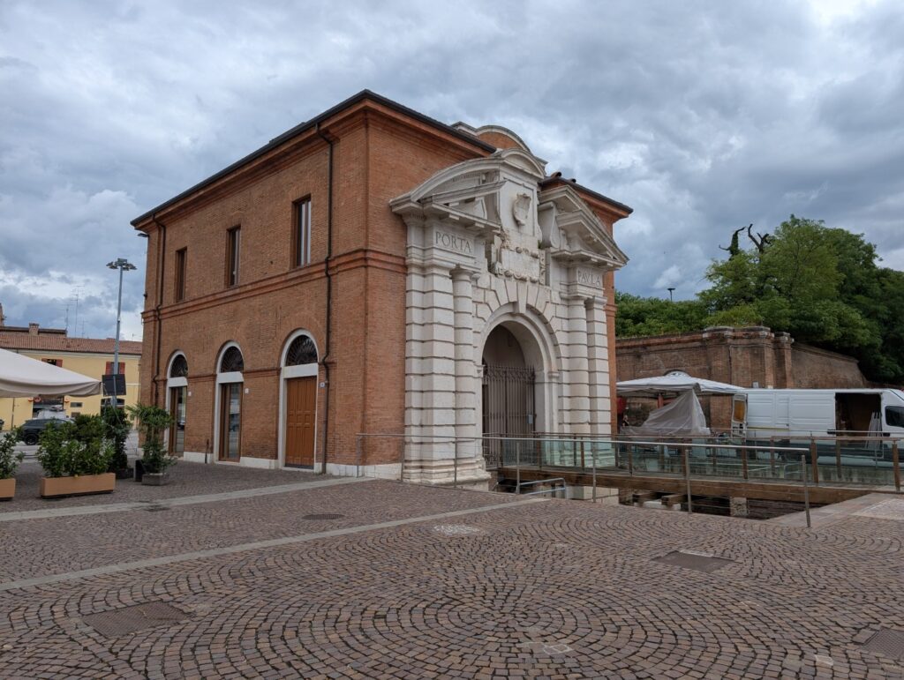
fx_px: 628
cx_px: 452
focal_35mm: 24
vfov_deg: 56.9
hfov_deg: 71.5
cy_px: 340
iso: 19
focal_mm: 6.9
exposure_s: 1/1541
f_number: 1.68
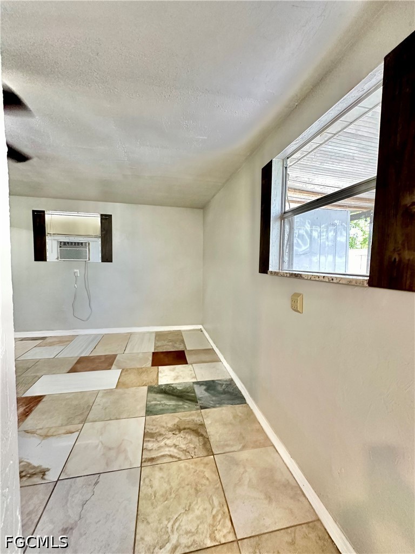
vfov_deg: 102.1
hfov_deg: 85.7
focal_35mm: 14
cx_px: 208
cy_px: 277
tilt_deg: -4.1
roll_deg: -1.2
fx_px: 224
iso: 500
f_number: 2.2
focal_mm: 2.22
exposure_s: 1/60
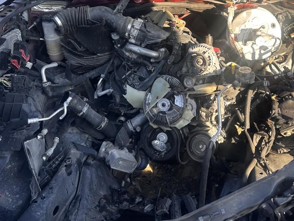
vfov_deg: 33.7
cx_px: 185
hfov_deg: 45.4
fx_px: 348
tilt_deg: -17.9
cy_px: 33
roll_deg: -2.9
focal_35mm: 41
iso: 80
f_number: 1.78
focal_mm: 6.86
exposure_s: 1/462
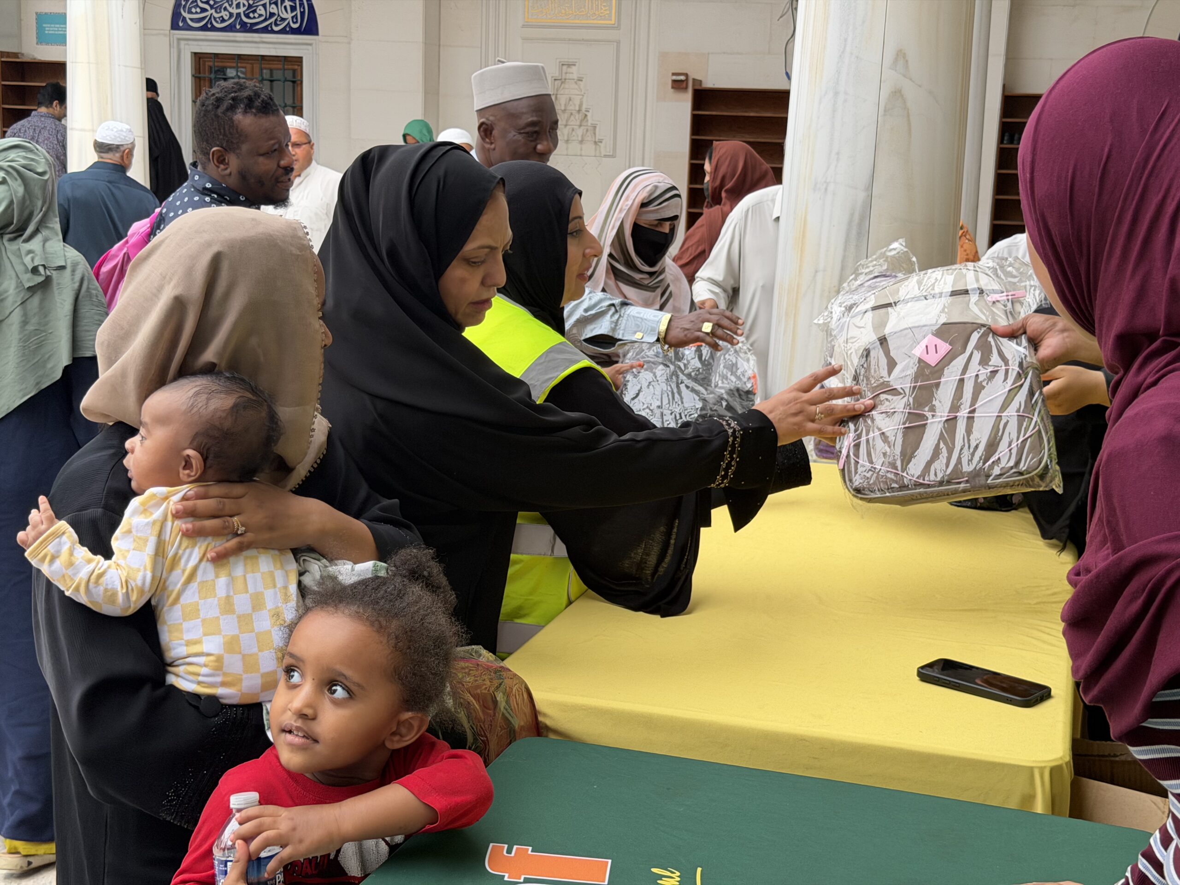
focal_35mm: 48
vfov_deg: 30.3
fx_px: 1636
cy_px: 442
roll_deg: -1.5
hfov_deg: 39.7
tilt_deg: -9.3
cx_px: 590
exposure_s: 1/712
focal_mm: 6.76
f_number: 1.78
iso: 64
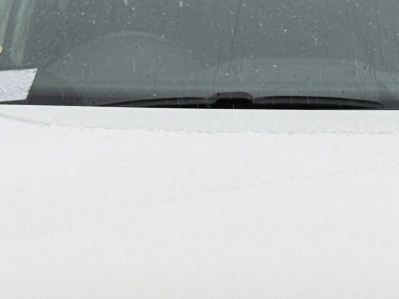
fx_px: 1936
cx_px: 277
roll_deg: -1.3
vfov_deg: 8.8
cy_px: 261
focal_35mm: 168
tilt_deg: -9.8
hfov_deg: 11.7
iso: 64
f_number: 1.78
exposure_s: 1/396
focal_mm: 6.76
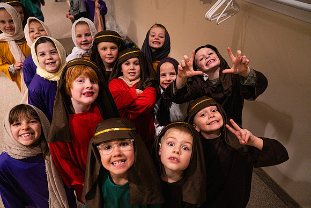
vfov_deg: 53.2
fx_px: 207
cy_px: 104
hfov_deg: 73.7
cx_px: 156
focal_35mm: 24
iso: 1250
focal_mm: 24
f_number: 2.8
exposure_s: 1/250
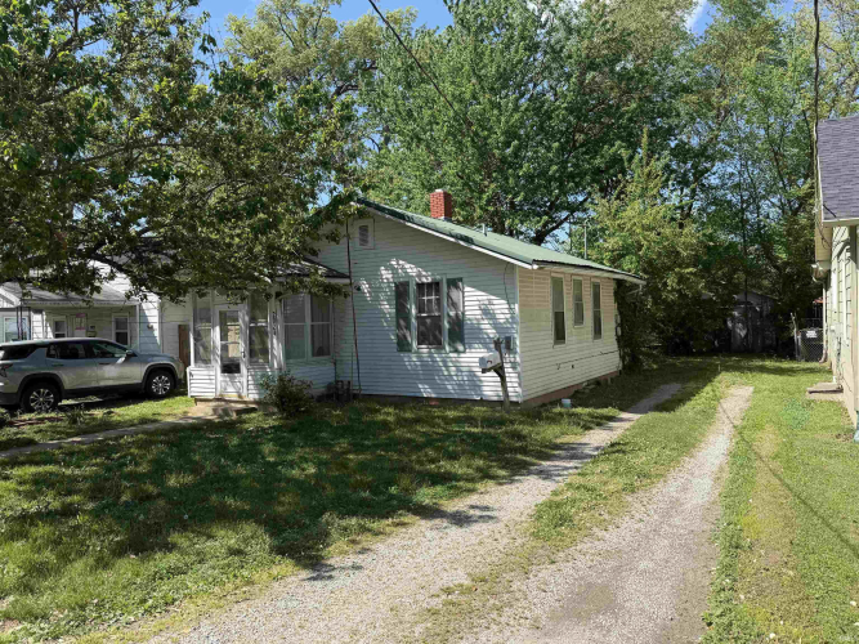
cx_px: 430
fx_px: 595
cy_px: 322
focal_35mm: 24
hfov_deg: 71.6
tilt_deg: -0.9
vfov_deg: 56.8
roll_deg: +2.2
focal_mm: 6.76
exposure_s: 1/2232
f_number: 1.78
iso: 80
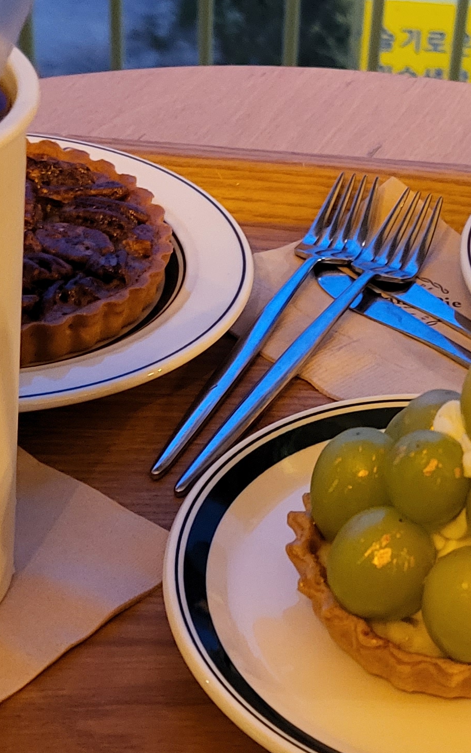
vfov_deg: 29.4
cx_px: 476
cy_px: 370
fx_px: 1437
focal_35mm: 70
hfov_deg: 18.1
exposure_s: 1/24
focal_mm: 5
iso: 500
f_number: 1.8
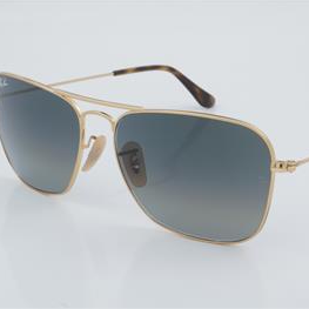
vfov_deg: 17.9
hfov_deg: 17.9
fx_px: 980
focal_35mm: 97
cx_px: 211
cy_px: 154
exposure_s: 1/4
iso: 100
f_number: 32
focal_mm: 50
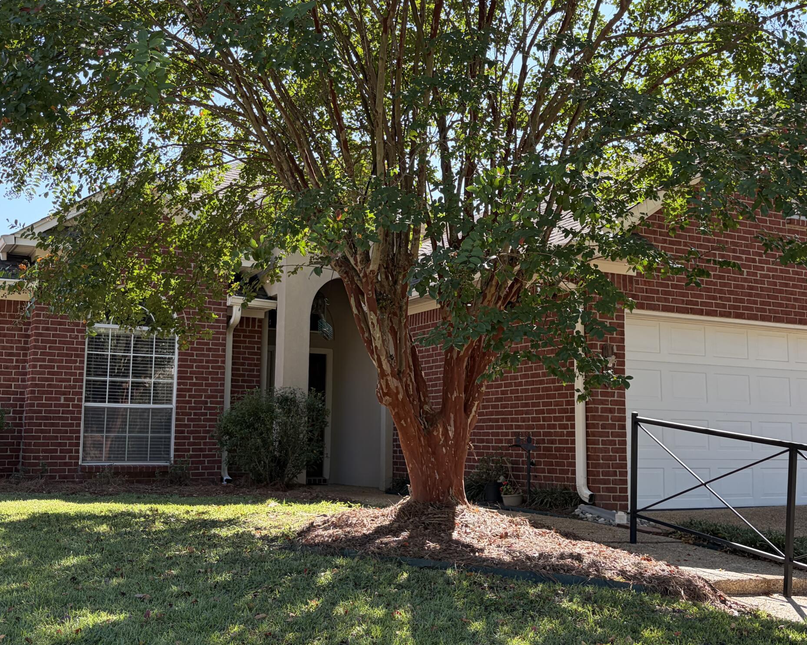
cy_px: 307
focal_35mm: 41
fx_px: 979
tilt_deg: +8.0
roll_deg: +0.2
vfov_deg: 36.5
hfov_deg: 44.8
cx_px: 429
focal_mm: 5.96
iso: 64
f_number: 1.6
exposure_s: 1/973
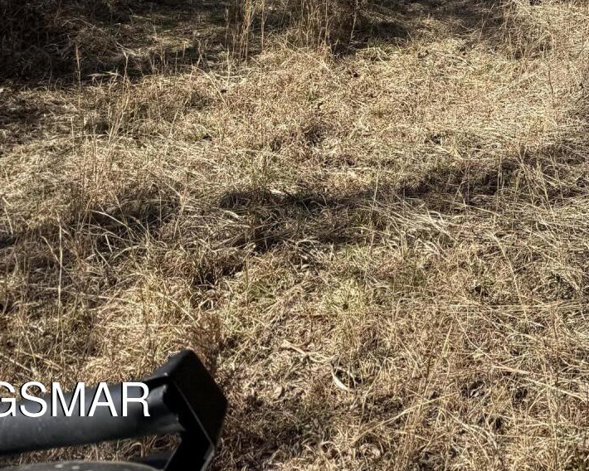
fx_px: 1151
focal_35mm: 66
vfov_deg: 18.6
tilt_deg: -6.4
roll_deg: -7.5
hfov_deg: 27.0
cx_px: 600
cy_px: -353
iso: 80
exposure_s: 1/2611
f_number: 1.78
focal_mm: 6.76
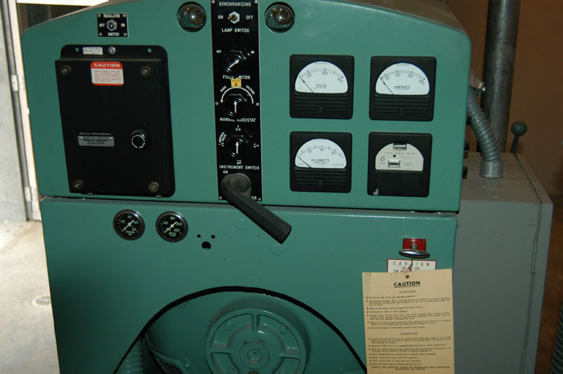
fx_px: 750
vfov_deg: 28.0
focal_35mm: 48
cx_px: 282
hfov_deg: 41.2
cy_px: 187
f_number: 4
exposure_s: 1/60
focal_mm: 32
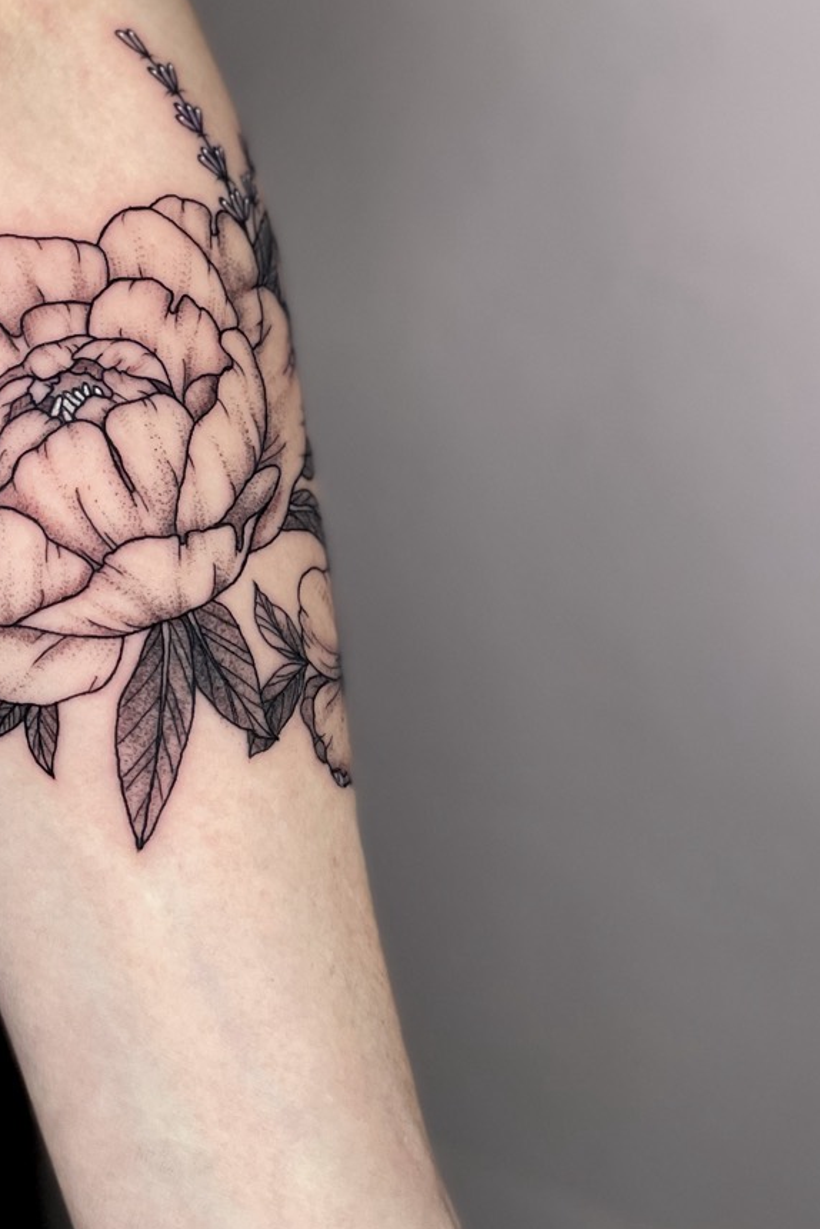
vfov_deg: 43.7
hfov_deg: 29.9
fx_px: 1502
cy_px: 393
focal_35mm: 44
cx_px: 169
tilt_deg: -22.8
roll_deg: -1.3
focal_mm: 4.2
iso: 250
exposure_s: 1/60
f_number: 1.6
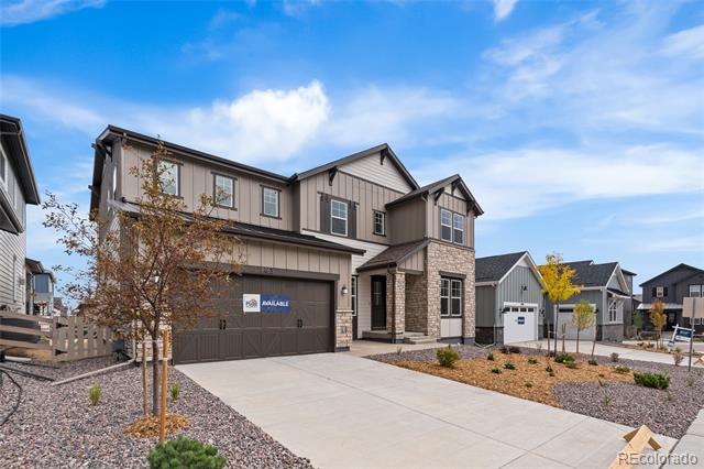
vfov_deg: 73.7
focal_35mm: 16
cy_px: 234
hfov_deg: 96.8
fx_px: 313
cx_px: 352
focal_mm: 16
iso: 320
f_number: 8
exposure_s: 1/160
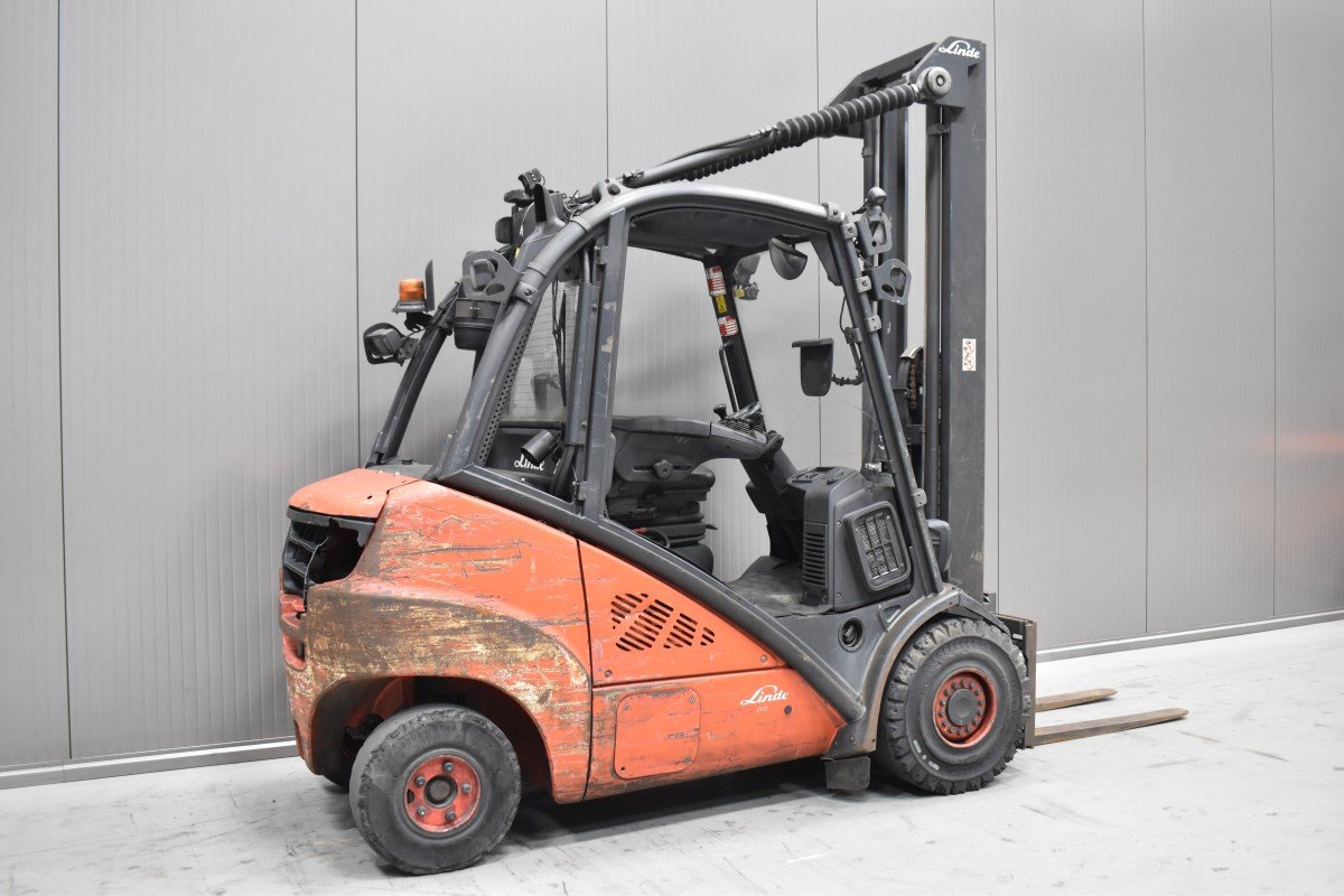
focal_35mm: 33
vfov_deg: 40.0
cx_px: 672
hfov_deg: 57.2
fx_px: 1232
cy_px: 448
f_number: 4.5
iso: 1600
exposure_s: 1/25
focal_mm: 22
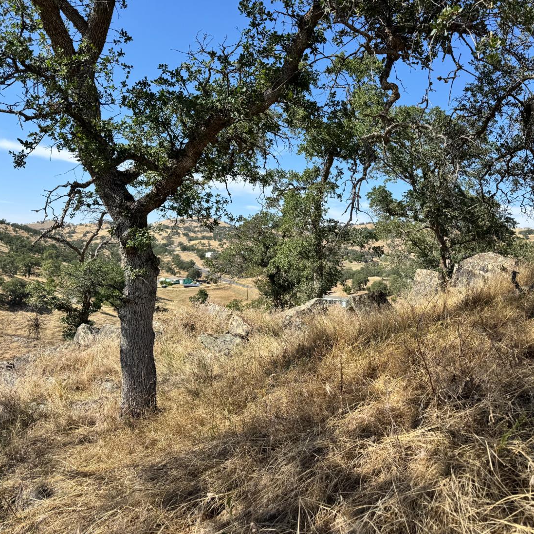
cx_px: 336
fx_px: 506
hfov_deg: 54.9
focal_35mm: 29
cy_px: 266
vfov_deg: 55.6
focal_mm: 6.76
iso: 80
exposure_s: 1/2833
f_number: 1.78
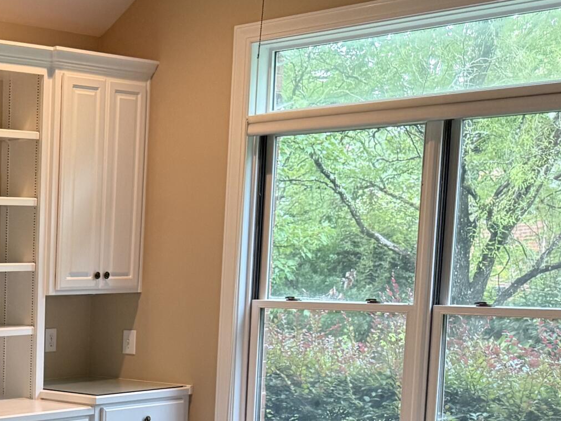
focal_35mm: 71
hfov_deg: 24.1
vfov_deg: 20.1
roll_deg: -0.2
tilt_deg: -7.3
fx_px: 1151
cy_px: 415
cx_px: -161
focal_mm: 6.76
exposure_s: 1/60
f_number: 1.78
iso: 320
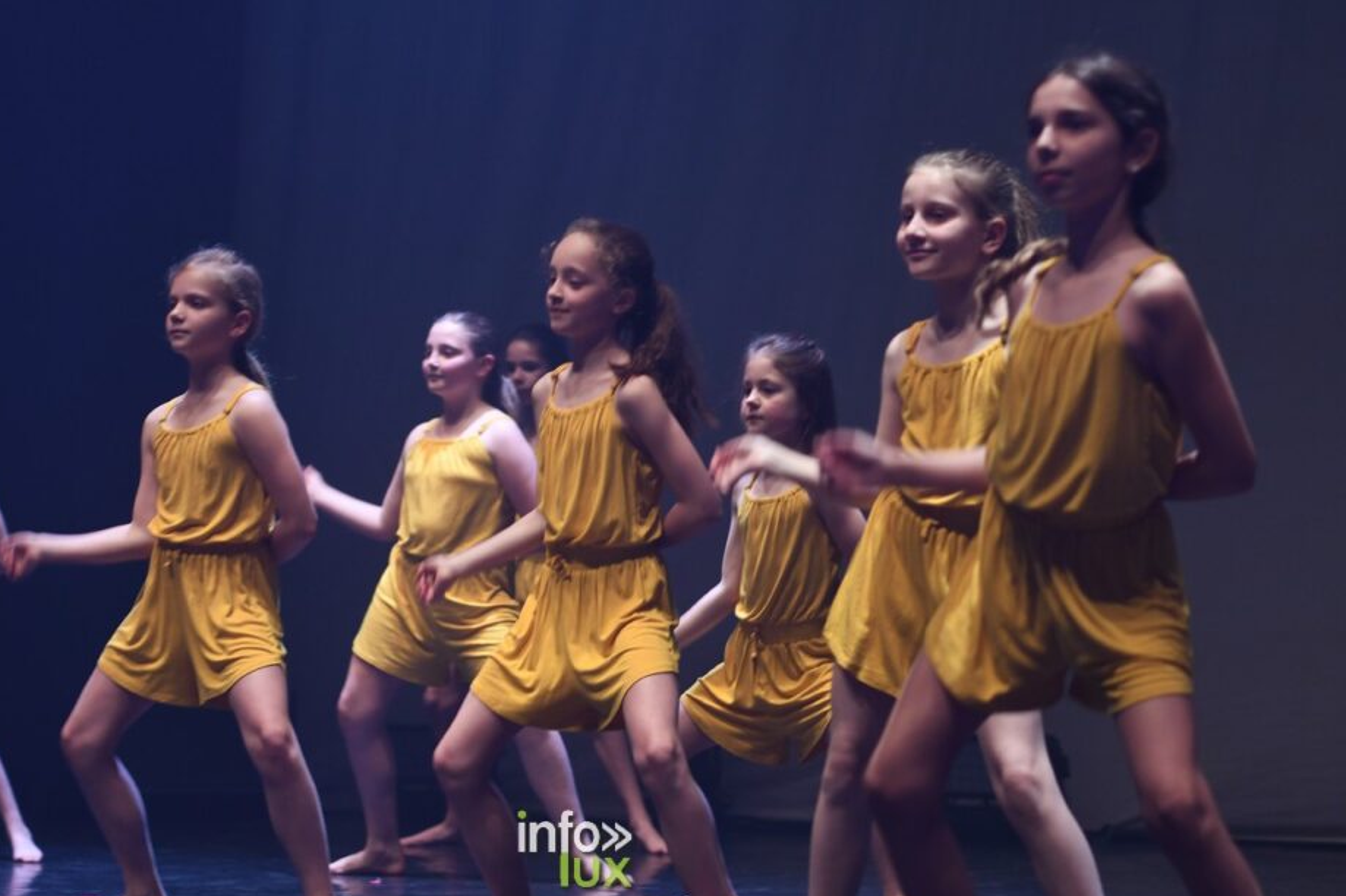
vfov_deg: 11.7
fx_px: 4373
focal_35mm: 117
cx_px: 598
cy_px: 474
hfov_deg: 17.5
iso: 1000
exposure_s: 1/100
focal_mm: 70
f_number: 2.8
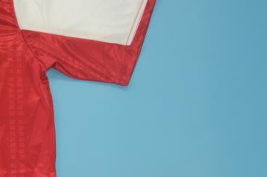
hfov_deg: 19.0
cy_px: 146
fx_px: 726
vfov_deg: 13.9
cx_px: -98
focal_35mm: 98
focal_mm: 22
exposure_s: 1/60
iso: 200
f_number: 6.3
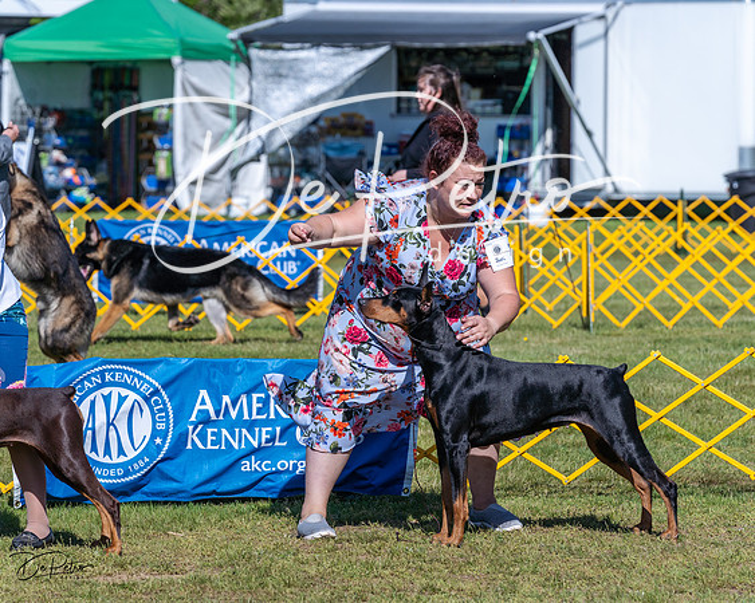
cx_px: 378
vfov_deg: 7.2
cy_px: 302
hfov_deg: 9.0
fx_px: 4805
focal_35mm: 215
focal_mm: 191
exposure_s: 1/2000
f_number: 6.3
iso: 320
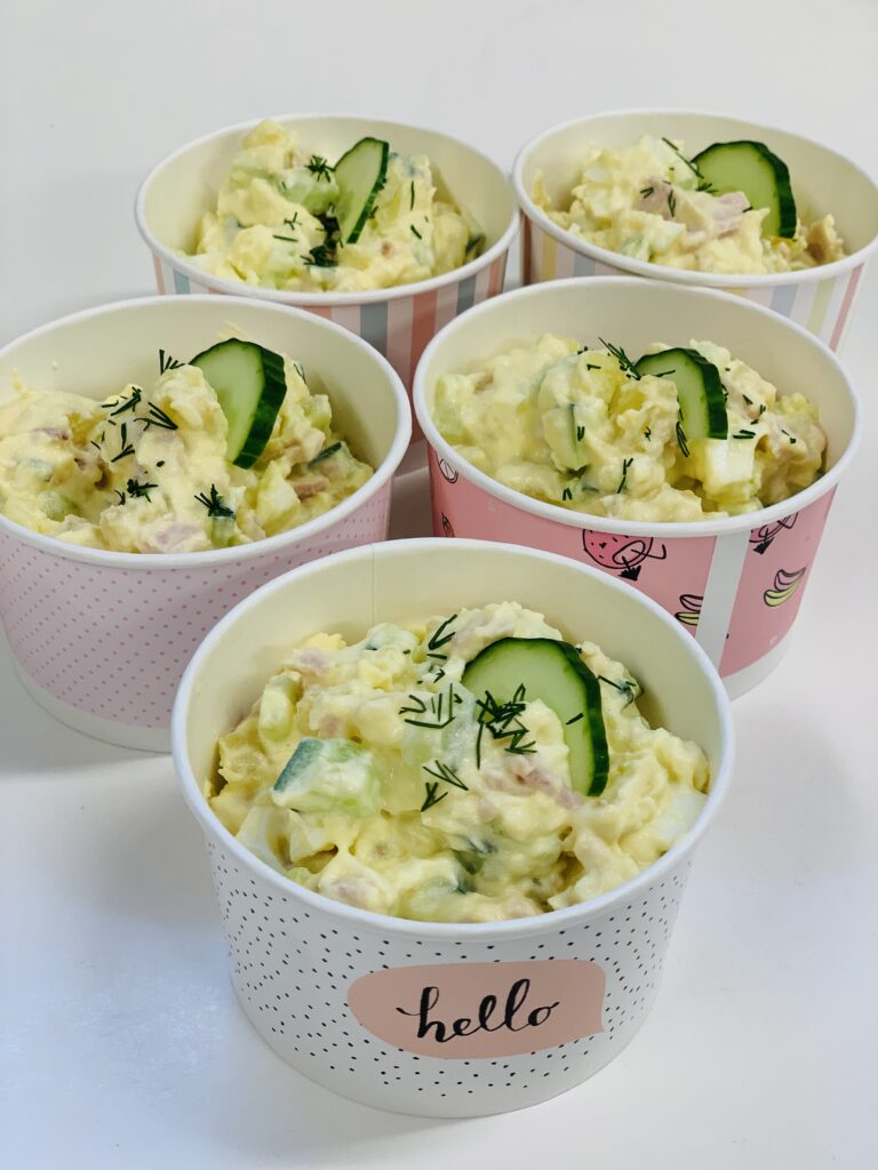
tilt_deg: -39.2
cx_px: 439
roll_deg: -2.5
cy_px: 585
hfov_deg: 28.0
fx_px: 1759
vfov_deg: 36.8
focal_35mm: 52
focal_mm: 6
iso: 64
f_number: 2.4
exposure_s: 1/100
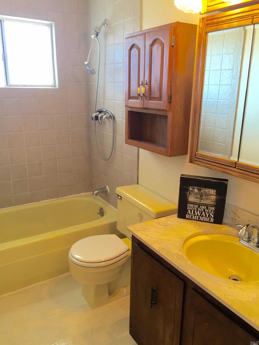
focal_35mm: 29
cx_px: 130
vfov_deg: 61.7
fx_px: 289
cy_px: 172
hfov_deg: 48.2
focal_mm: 4.15
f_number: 2.2
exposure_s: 1/30
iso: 64
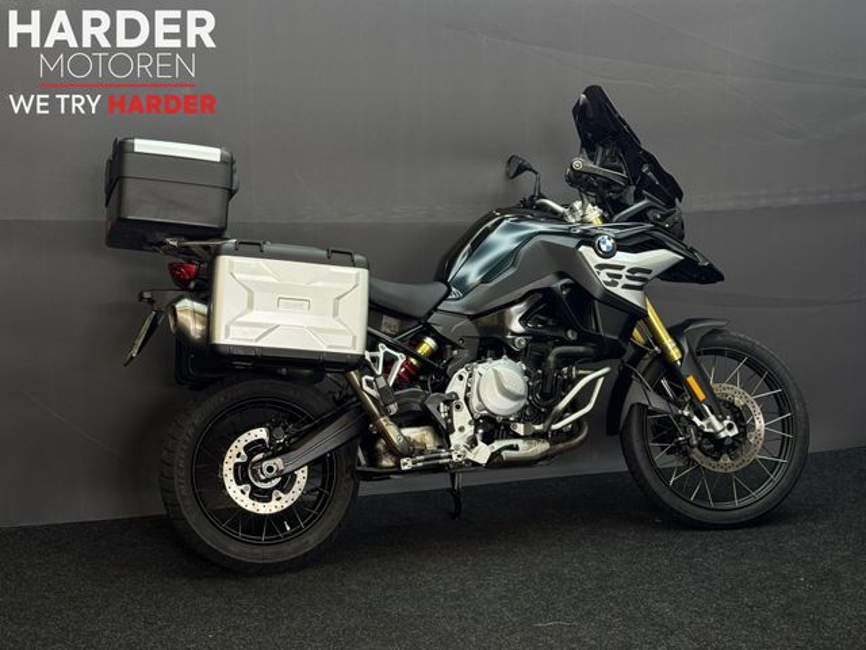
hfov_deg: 39.7
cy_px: 325
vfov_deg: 30.3
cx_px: 433
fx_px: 1201
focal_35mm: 48
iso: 64
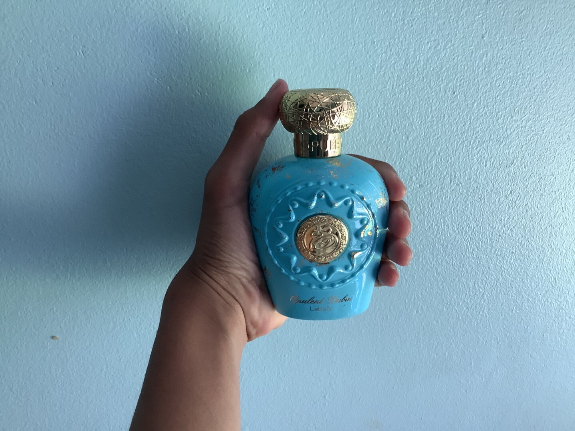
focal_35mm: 31
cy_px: 216
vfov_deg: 45.4
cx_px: 288
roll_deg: -2.2
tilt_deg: -22.7
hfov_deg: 58.4
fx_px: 515
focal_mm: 3.3
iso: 100
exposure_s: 1/50
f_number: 2.4
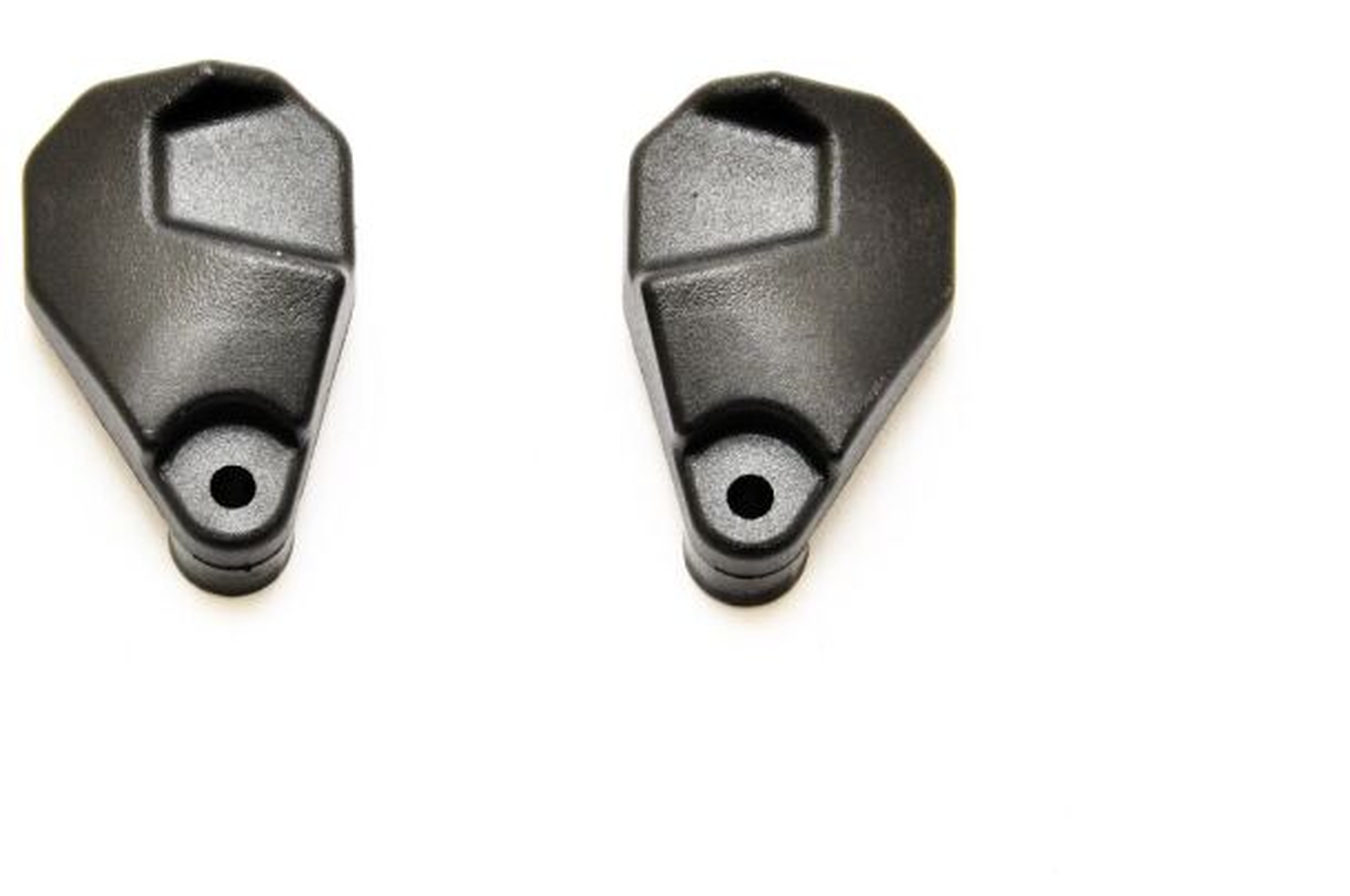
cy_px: 327
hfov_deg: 5.2
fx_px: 14751
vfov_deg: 3.5
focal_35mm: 394
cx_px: 497
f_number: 22
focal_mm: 200
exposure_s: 1/60
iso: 400
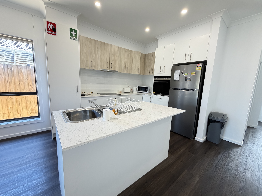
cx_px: 131
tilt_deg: -8.5
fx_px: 106
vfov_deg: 85.7
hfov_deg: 102.1
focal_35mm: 14
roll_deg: -2.1
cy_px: 98
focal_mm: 2.22
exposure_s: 1/100
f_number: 2.2
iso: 250
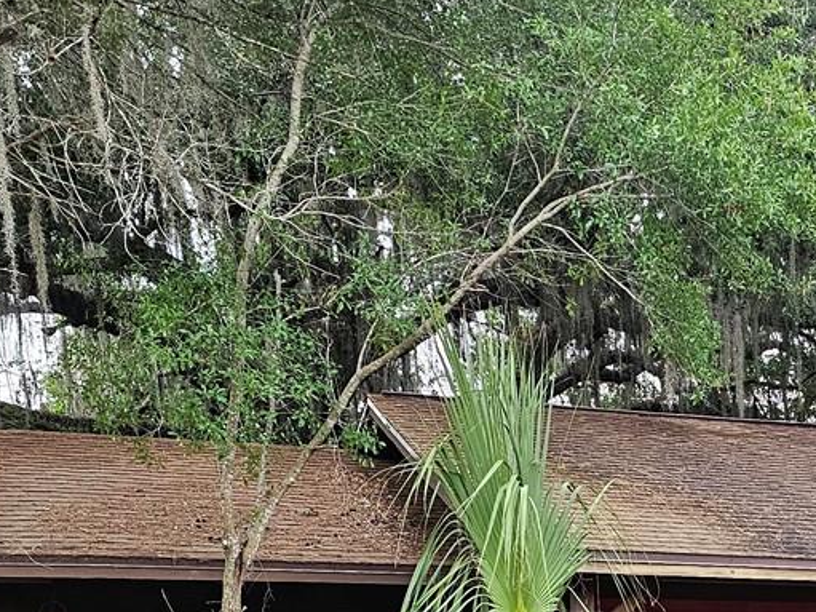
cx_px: 899
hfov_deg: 25.1
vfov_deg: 18.7
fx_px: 1697
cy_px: 844
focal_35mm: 72
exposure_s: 1/207
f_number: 1.7
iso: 200
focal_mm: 6.3
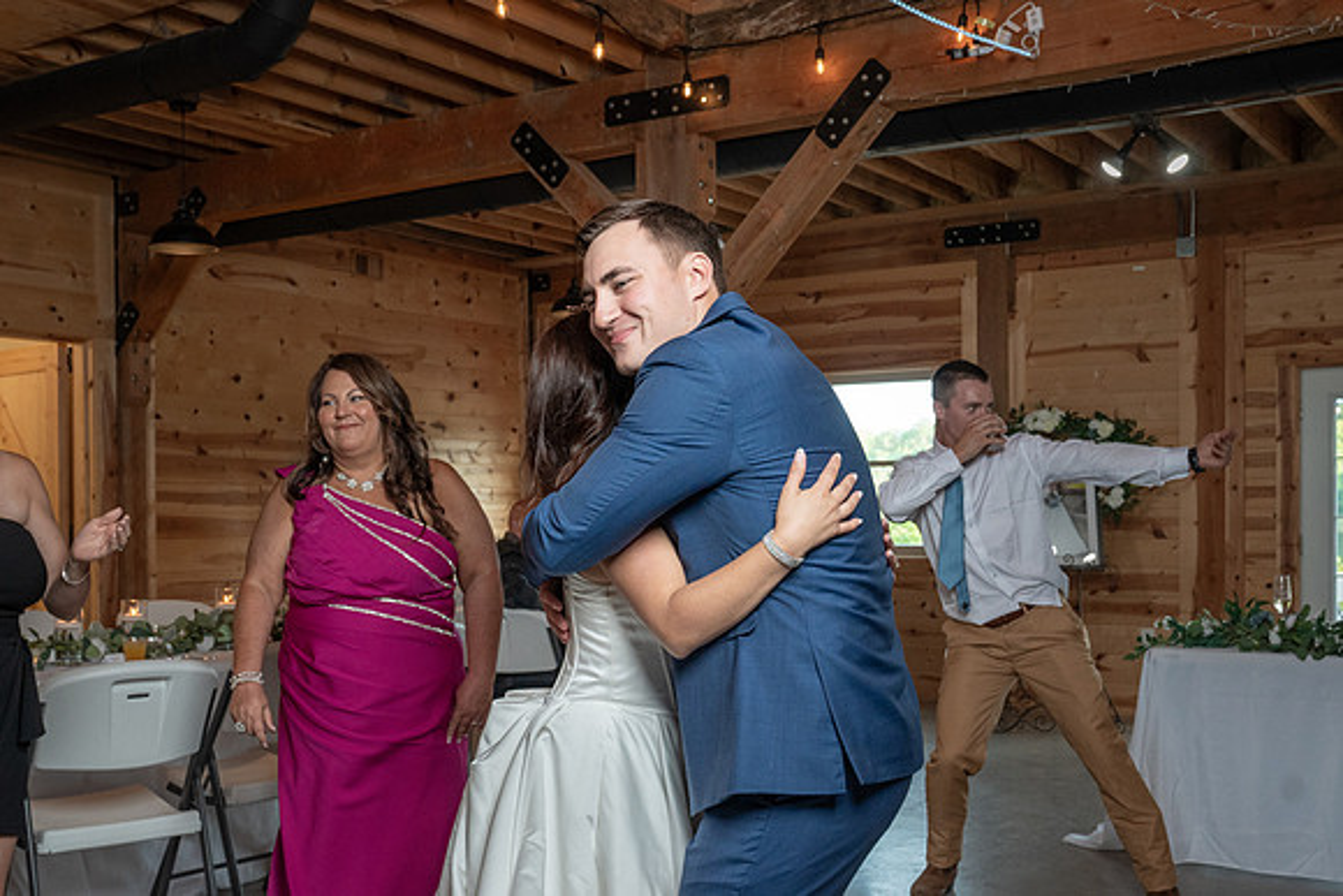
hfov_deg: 48.5
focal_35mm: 40
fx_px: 1490
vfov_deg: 33.4
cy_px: 516
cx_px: 641
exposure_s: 1/200
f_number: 5.6
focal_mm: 31
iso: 2000
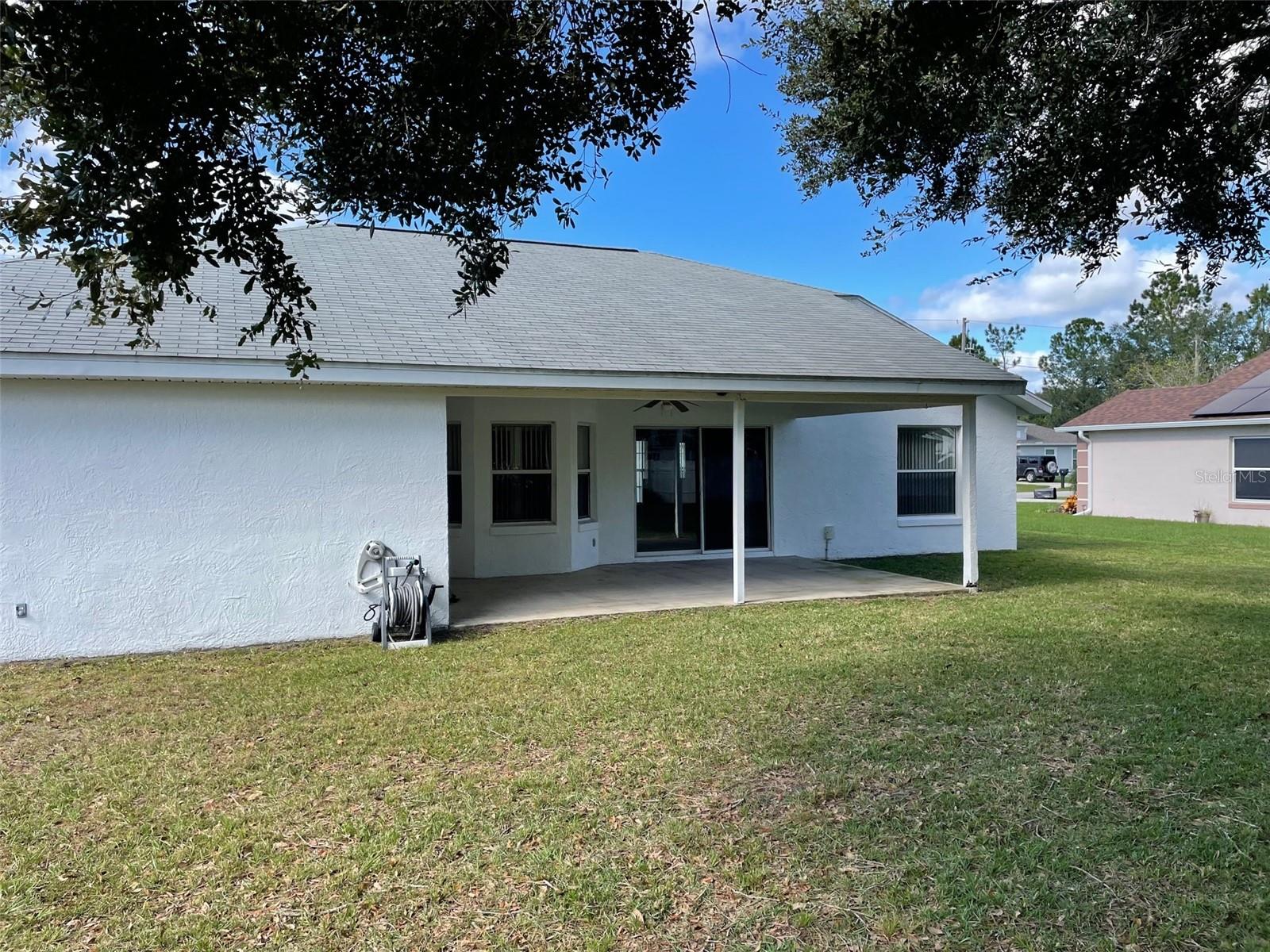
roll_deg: +0.2
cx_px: 635
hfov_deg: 67.3
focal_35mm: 26
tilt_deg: -1.0
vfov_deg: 53.1
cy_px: 476
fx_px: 954
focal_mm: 4.2
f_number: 1.6
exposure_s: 1/1233
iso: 32
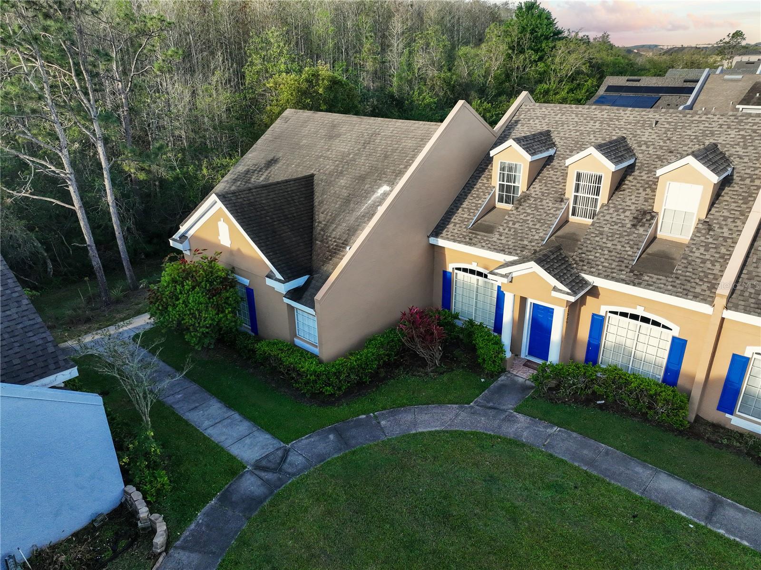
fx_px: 527
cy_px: 285
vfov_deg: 56.8
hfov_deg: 71.6
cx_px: 380
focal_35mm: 24
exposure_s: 1/2000
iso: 760
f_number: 2.8
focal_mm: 12.29
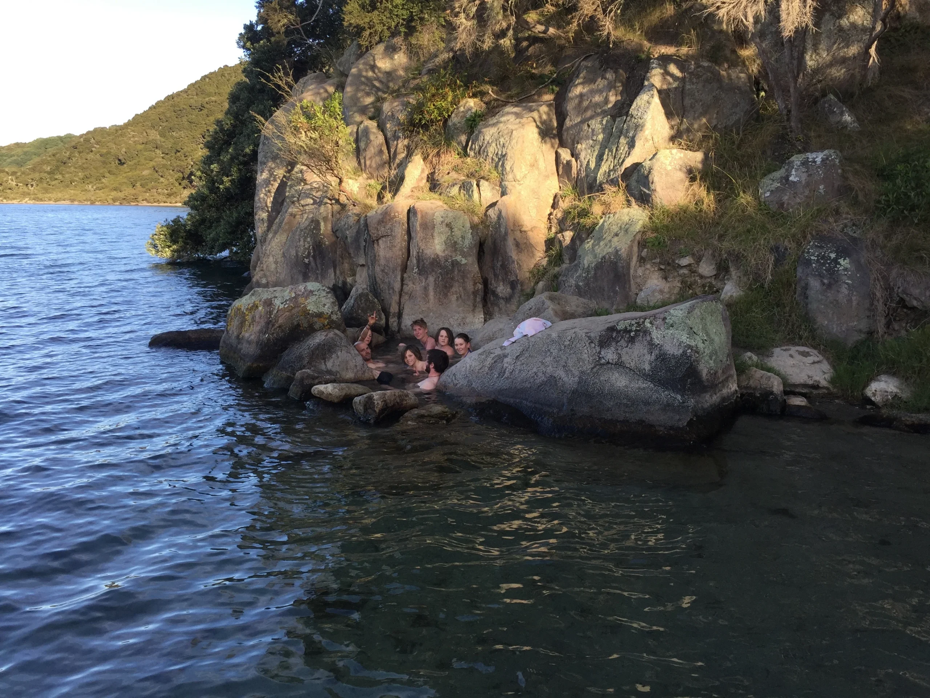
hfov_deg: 61.7
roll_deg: -0.1
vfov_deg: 48.2
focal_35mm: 29
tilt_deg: -9.1
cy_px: 349
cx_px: 465
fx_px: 779
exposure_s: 1/395
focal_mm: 4.15
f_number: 2.2
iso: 32
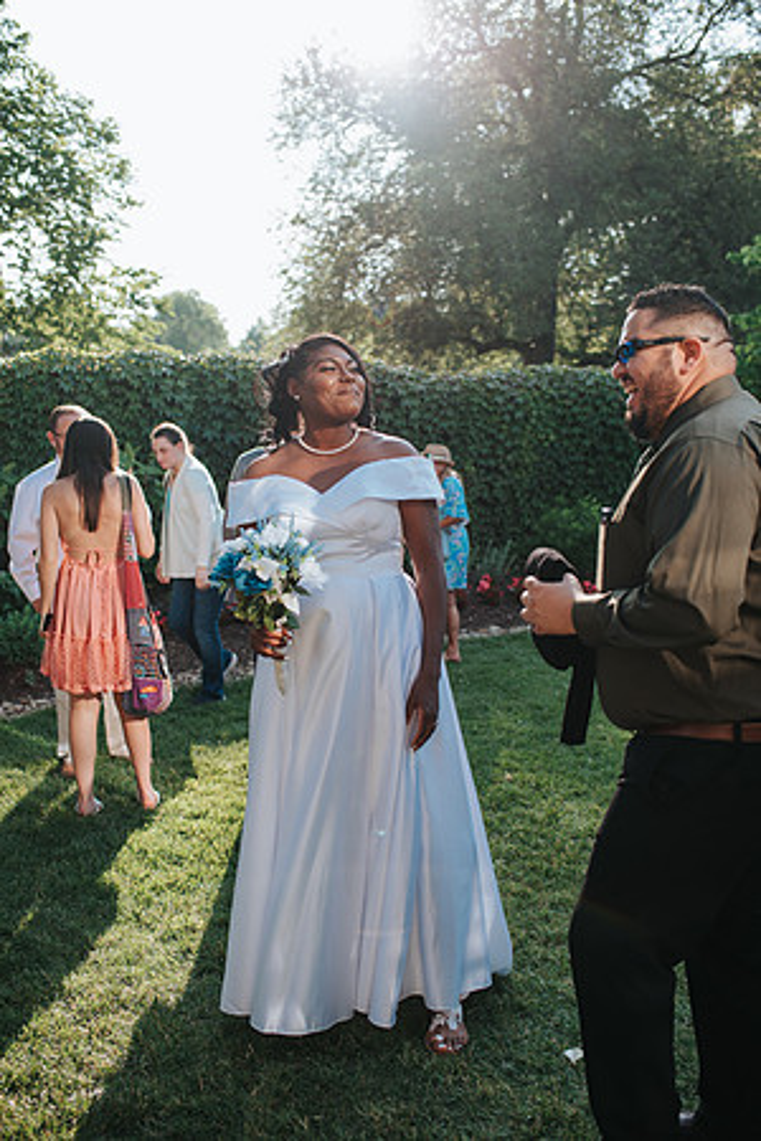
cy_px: 570
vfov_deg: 54.4
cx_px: 380
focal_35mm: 35
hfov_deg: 37.9
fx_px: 1110
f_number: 3.2
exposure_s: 1/640
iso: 160
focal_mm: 35
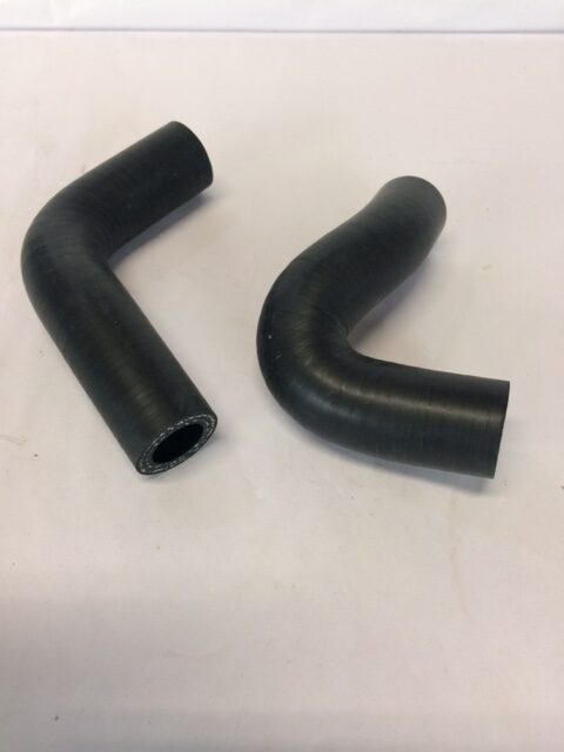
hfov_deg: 48.2
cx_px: 282
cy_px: 376
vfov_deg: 61.7
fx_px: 630
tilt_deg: -53.4
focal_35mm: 29
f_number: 2.2
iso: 40
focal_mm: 4.15
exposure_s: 1/33
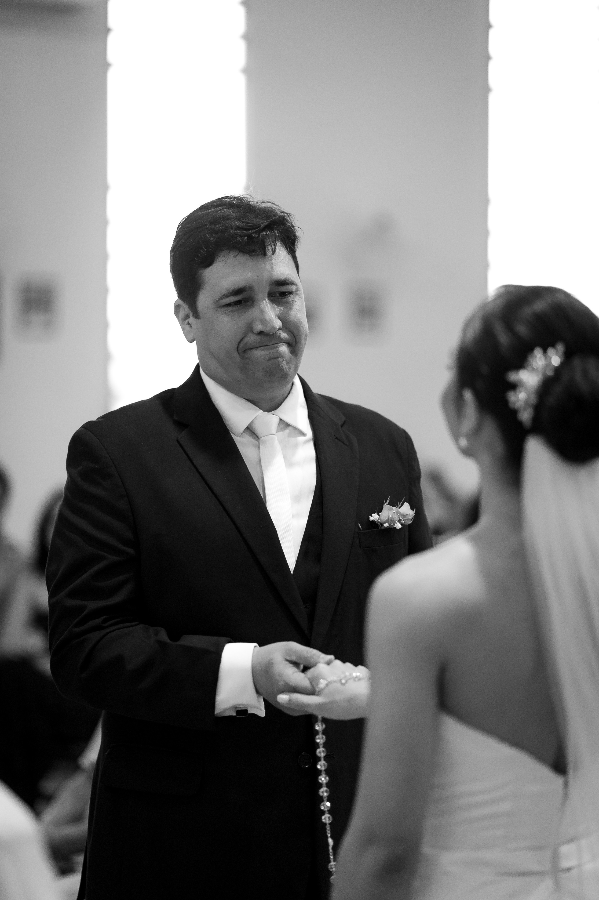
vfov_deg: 23.9
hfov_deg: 16.0
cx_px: 300
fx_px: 2124
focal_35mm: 85
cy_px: 450
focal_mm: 85
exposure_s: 1/320
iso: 1600
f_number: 2
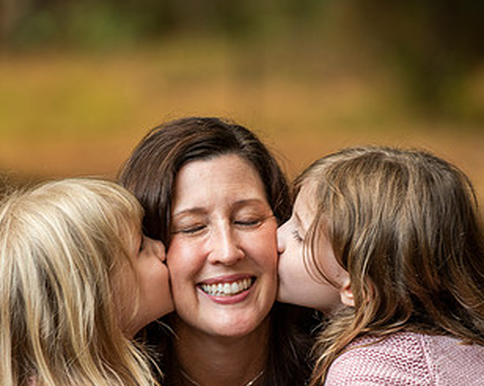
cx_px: 193
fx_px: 5068
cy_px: 275
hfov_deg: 5.5
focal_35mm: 354
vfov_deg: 4.4
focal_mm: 200
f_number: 4
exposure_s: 1/125
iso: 250
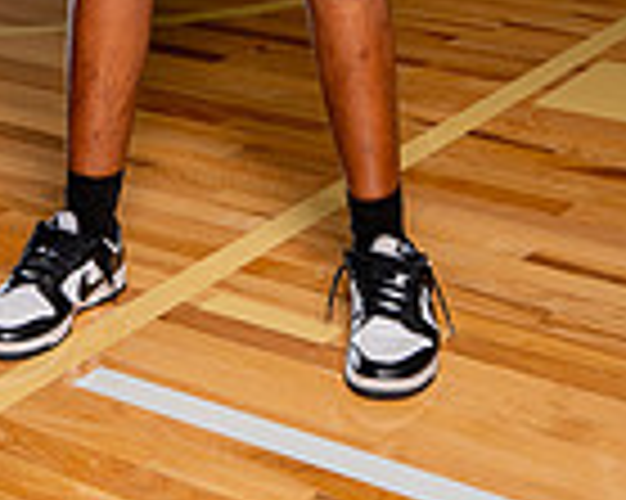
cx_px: 198
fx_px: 1833
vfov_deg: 13.4
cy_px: -491
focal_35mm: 99
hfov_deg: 19.3
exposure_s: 1/200
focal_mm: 32.6
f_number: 7.1
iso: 640
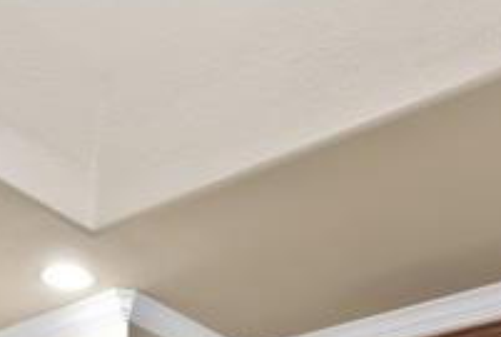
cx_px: 299
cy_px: 701
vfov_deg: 16.3
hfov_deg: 32.7
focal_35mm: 61
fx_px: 851
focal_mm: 12
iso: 640
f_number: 9
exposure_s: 1/1.67
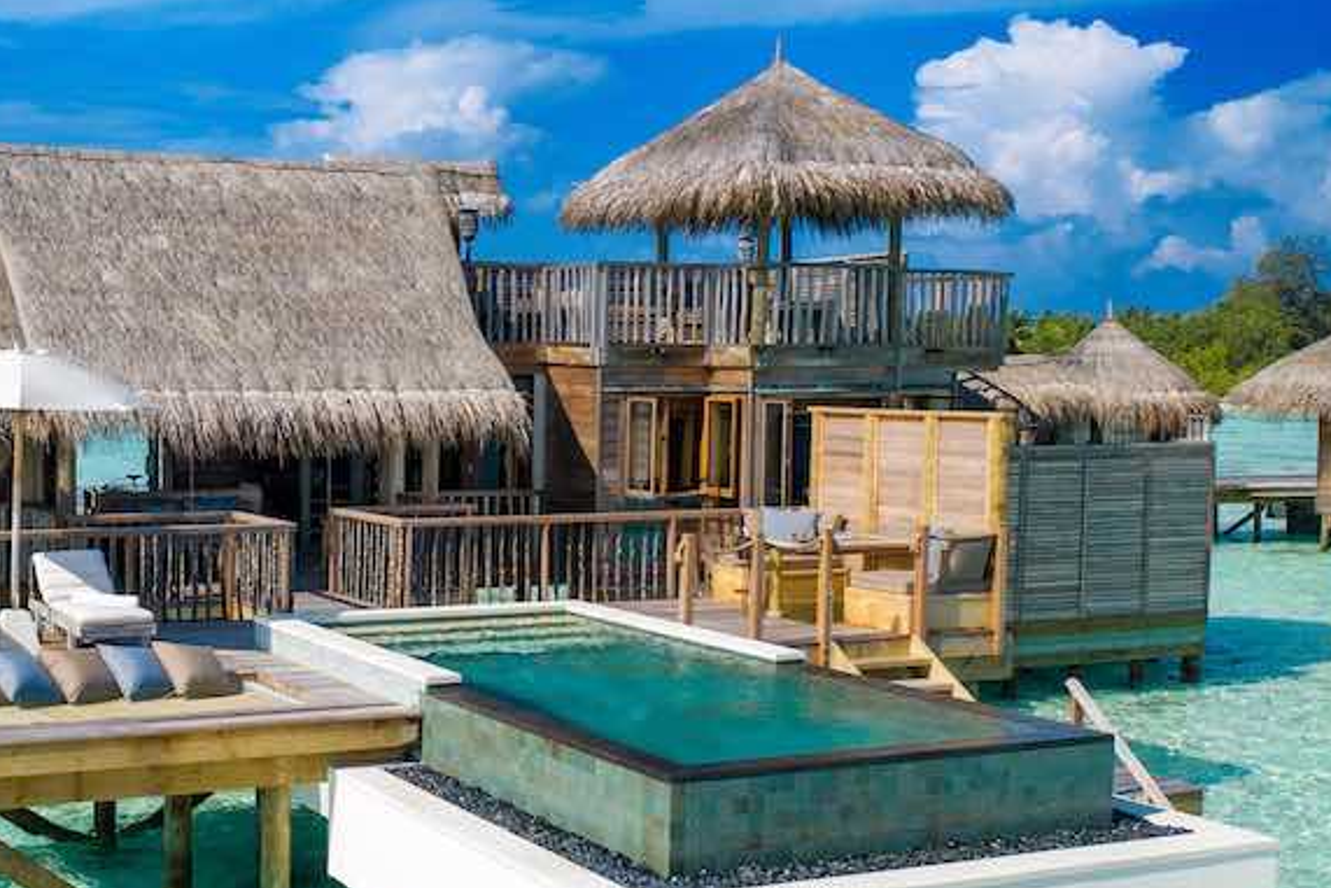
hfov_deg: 38.6
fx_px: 1812
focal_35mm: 49
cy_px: 508
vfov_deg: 27.5
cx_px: 245
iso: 100
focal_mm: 10.26
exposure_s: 1/320
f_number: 3.5
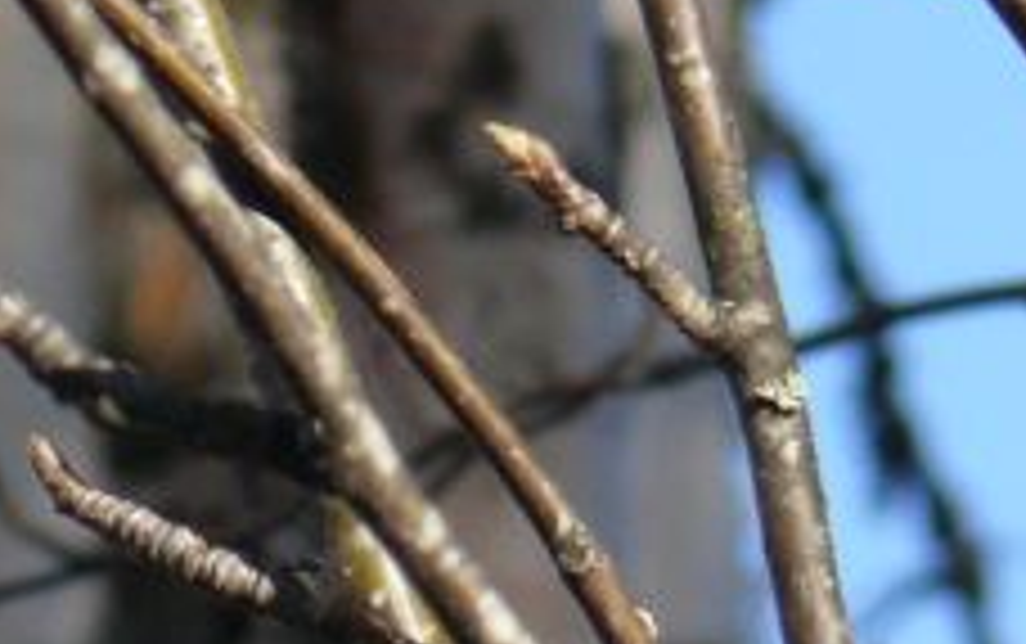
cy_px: 1311
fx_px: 55951
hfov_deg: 1.1
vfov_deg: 0.7
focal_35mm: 1999
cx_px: 423
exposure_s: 1/250
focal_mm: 88.8
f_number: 5.6
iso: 100
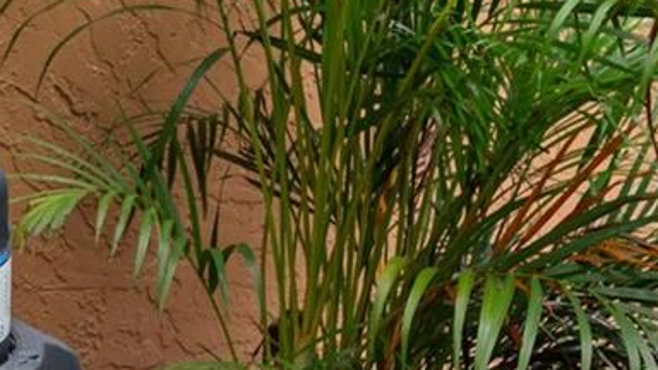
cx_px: -125
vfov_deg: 9.2
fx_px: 2286
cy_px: 398
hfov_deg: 15.8
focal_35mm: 131
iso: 250
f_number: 6.3
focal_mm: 30
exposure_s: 1/80
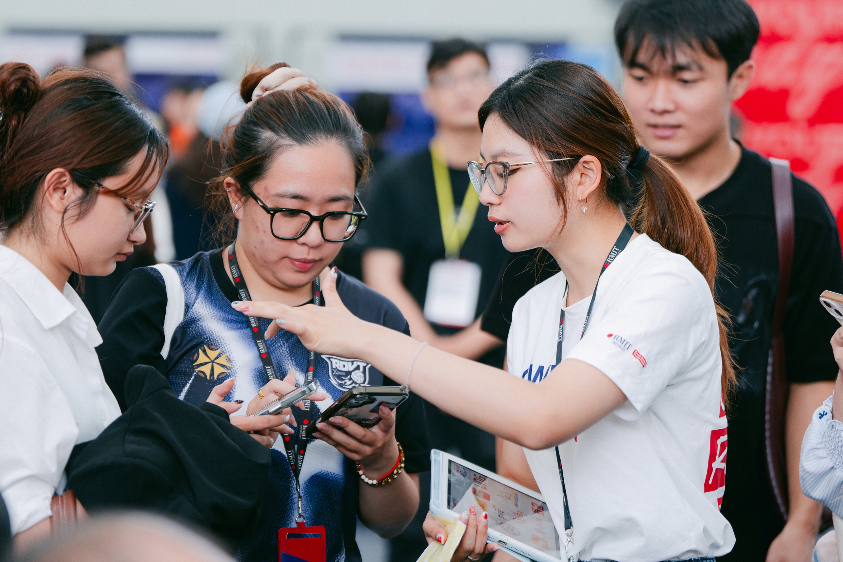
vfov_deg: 10.6
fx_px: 3021
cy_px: 280
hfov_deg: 15.9
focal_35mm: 129
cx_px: 373
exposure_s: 1/320
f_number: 2.8
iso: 640
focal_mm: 110
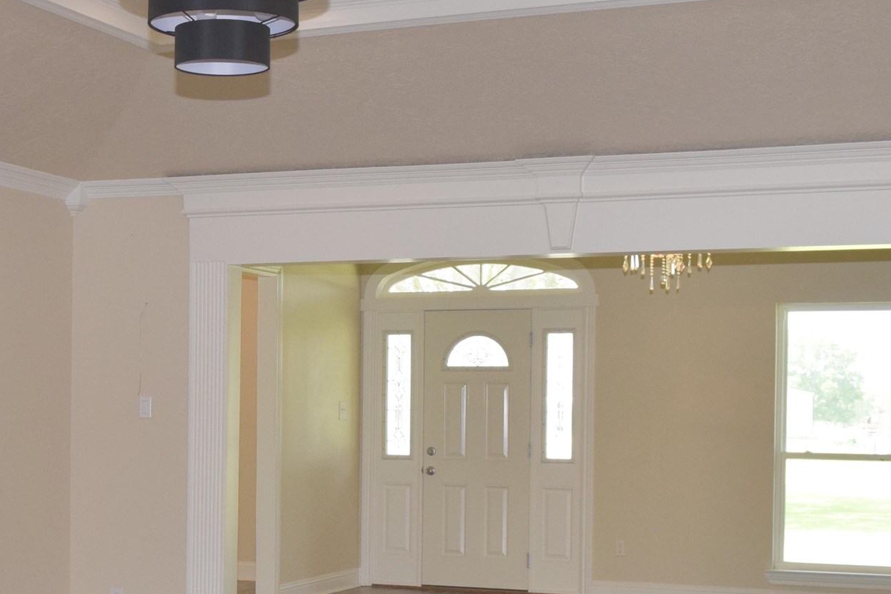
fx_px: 1633
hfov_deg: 30.1
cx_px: 241
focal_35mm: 66
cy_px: 434
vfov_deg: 20.5
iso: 560
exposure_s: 1/125
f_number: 5.6
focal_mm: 18
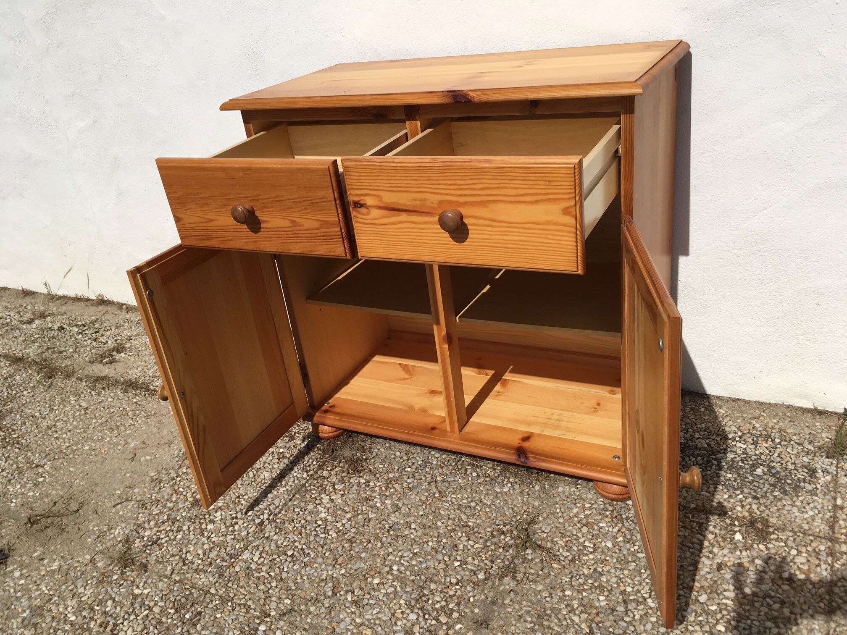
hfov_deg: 61.7
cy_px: 318
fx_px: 710
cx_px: 424
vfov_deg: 48.2
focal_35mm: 29
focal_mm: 4.15
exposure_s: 1/4525
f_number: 2.2
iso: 25
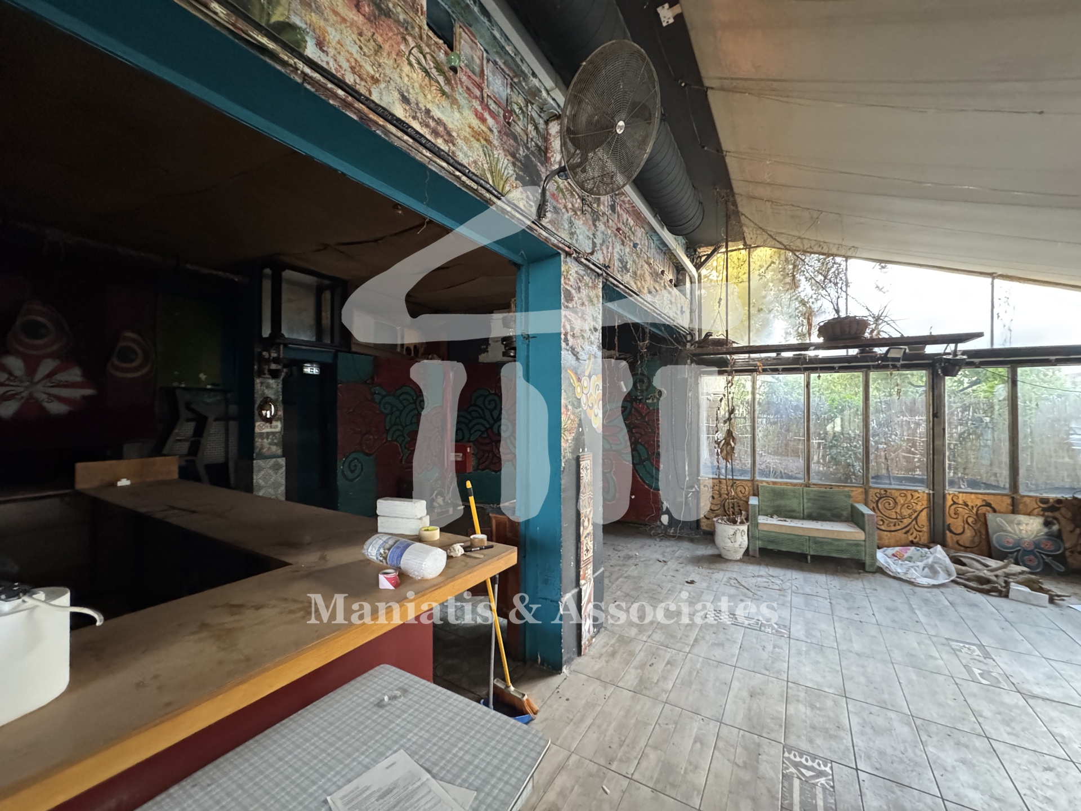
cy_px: 406
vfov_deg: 85.7
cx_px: 540
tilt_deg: +0.0
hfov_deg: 102.1
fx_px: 437
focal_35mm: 14
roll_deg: +0.1
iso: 1250
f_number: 2.2
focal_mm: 2.22
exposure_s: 1/53
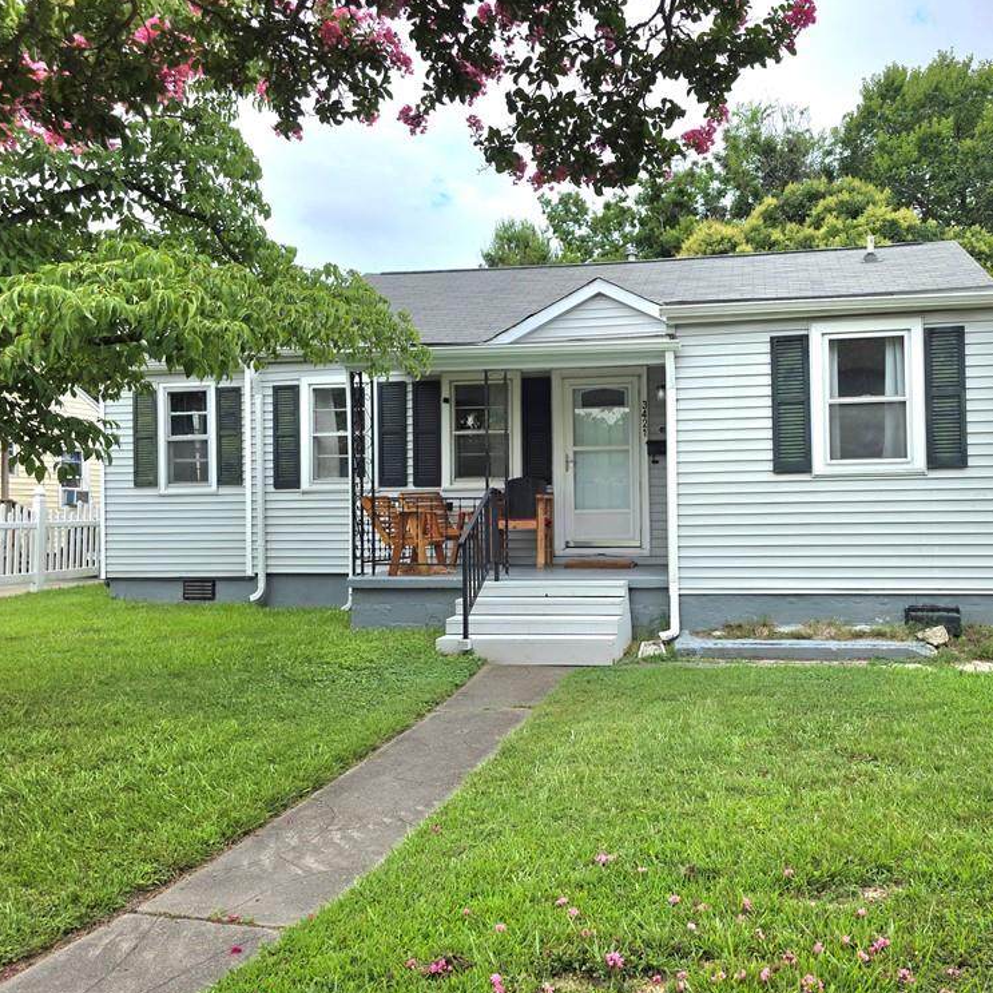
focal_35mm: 28
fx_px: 909
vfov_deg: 57.3
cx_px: 596
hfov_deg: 56.9
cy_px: 486
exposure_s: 1/3333
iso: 80
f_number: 1.7
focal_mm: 6.3
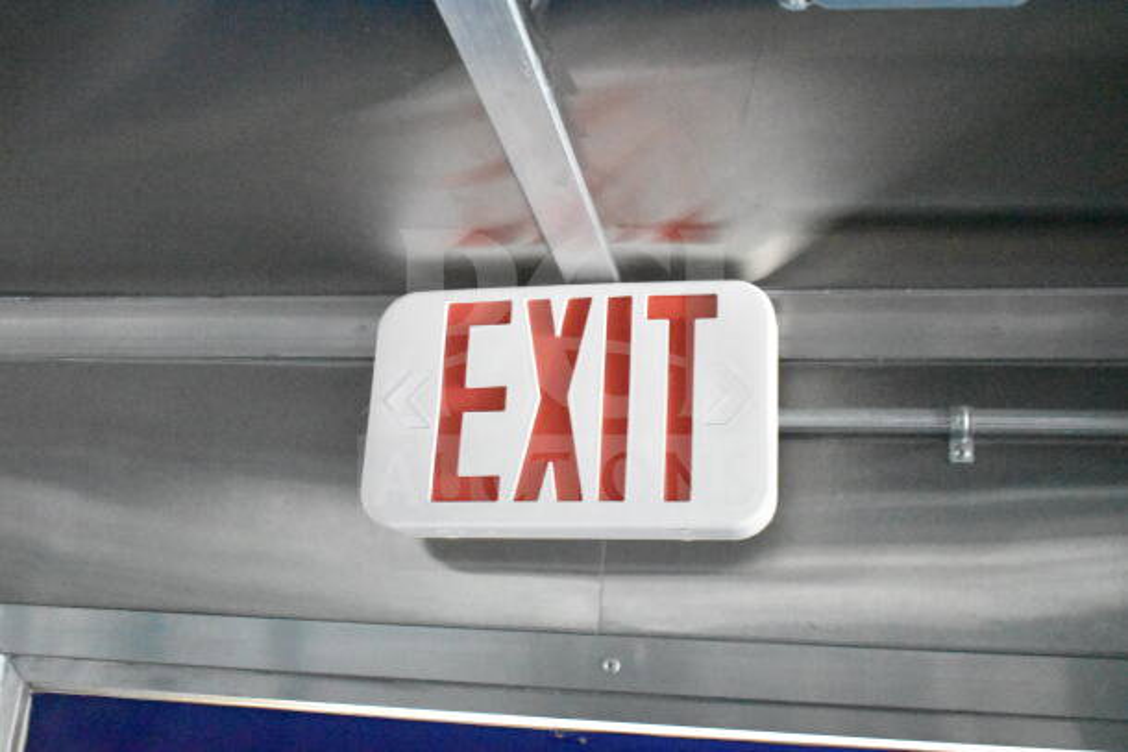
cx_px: 564
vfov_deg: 33.0
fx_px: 1269
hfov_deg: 47.9
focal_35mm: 40
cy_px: 376
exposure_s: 1/30
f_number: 4
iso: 25600
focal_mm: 27
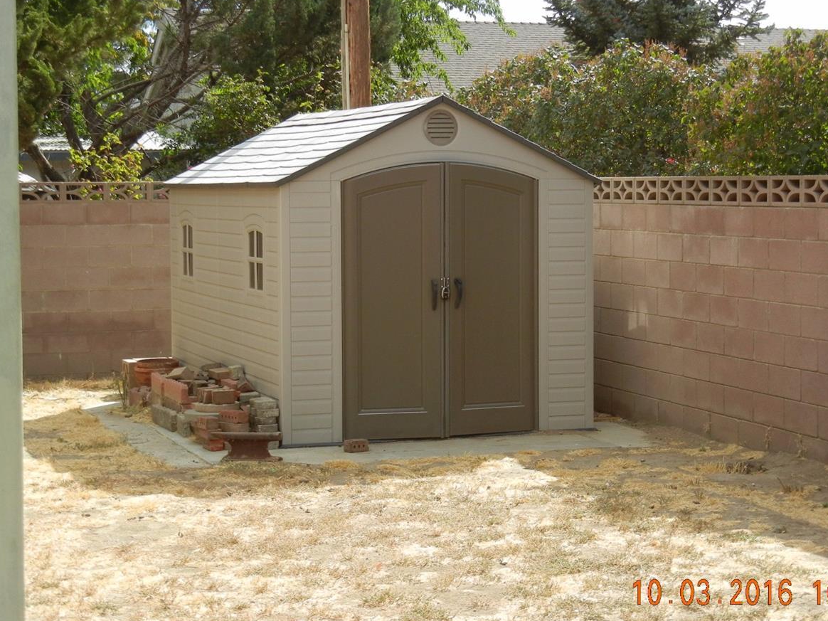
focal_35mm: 76
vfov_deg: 19.4
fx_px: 1818
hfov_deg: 25.7
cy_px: 276
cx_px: 425
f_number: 4
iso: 160
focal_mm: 10.6
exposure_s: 1/572
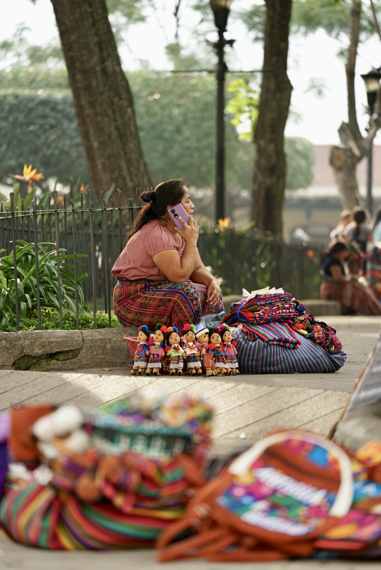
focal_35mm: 200
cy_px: 285
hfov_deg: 6.9
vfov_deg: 10.3
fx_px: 3169
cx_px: 190
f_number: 4
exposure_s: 1/400
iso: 500
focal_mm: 200
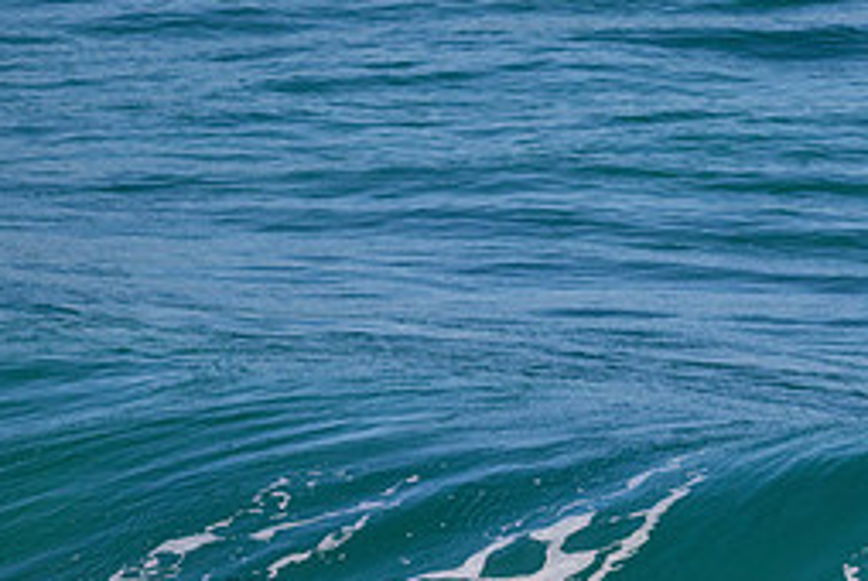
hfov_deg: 2.1
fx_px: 23680
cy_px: 631
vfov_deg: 1.4
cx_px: 957
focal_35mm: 981
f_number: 11
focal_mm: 430
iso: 1600
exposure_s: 1/2000
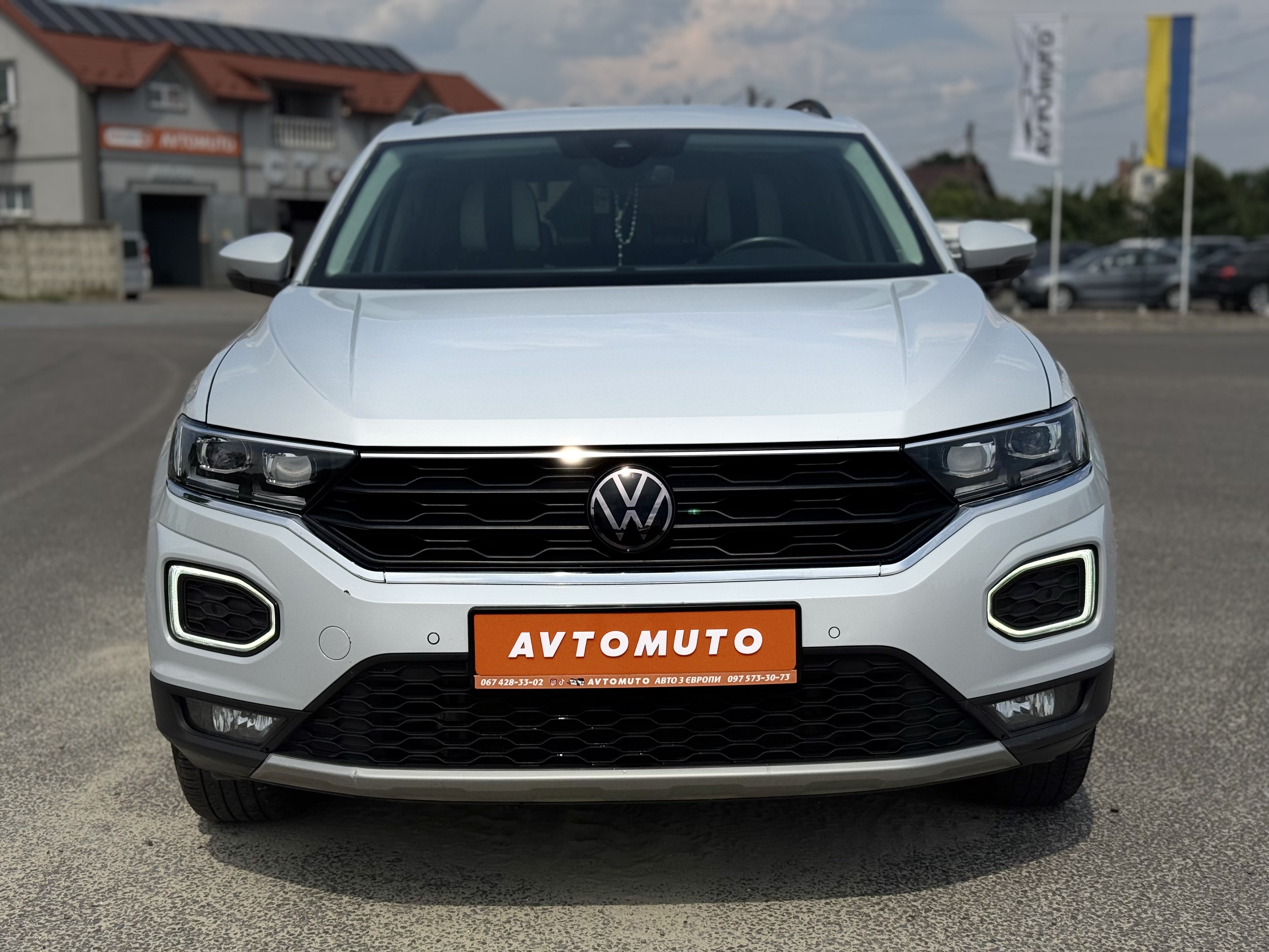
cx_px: 634
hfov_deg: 39.7
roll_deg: -0.4
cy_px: 476
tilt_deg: -7.1
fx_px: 1760
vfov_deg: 30.3
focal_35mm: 48
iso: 64
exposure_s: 1/12500
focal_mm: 6.76
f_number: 1.78
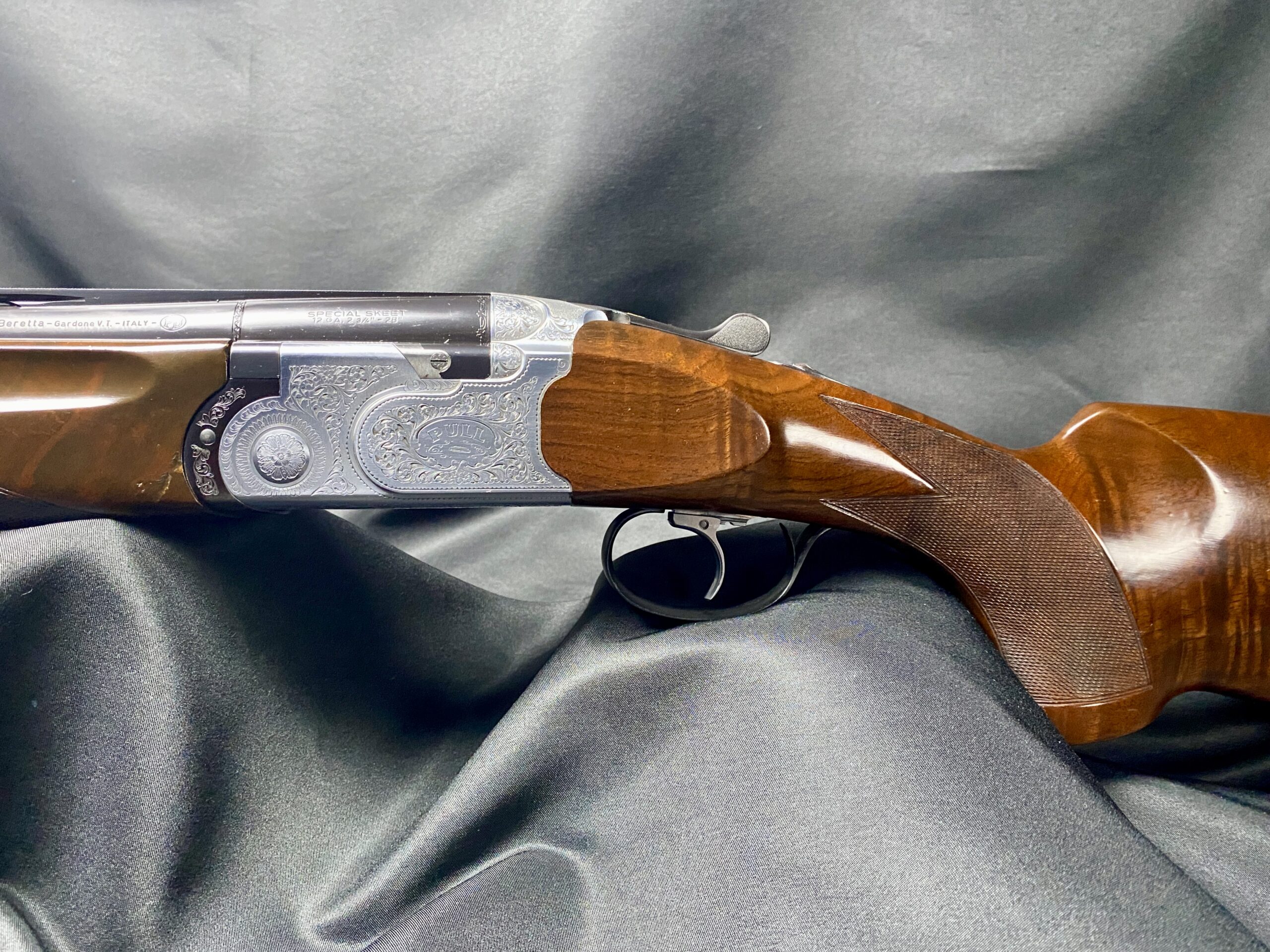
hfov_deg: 67.3
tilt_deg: -12.7
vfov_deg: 53.1
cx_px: 635
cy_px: 476
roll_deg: -0.5
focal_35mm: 26
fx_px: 954
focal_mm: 4.25
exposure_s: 1/54
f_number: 1.8
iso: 500
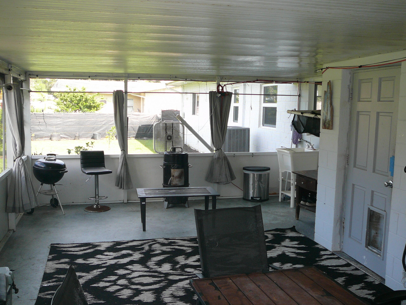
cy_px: 152
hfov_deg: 52.6
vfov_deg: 40.7
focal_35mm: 35
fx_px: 411
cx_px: 203
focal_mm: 5.2
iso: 80
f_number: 2.8
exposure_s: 1/60
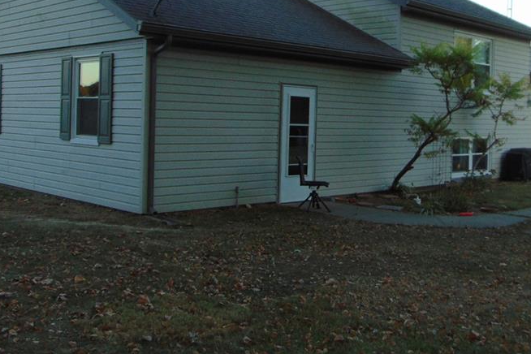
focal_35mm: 44
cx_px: 317
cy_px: 121
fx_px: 649
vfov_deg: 30.3
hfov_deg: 44.3
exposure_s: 1/160
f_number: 3
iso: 100
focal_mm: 4.9
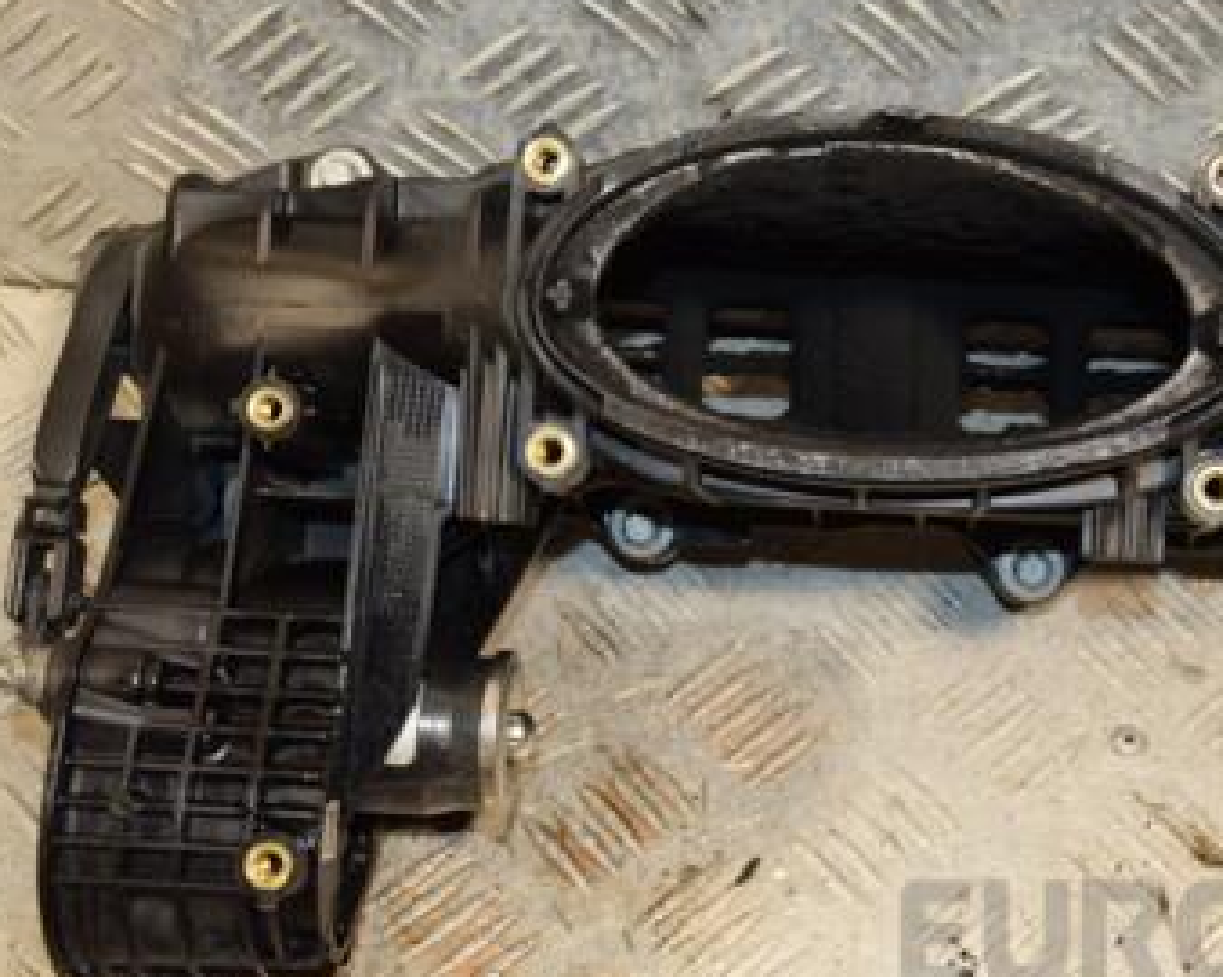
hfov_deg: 27.0
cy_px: 452
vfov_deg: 21.8
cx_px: 832
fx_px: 2532
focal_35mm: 70
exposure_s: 1/160
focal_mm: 28
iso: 800
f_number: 5
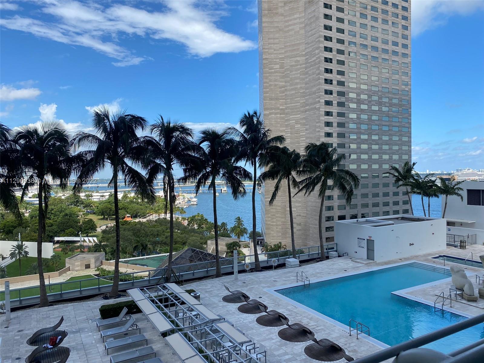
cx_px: 242
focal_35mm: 26
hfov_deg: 67.3
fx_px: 364
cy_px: 182
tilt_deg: -1.8
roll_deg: +0.5
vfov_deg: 53.1
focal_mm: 4.25
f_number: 1.8
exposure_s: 1/1961
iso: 32
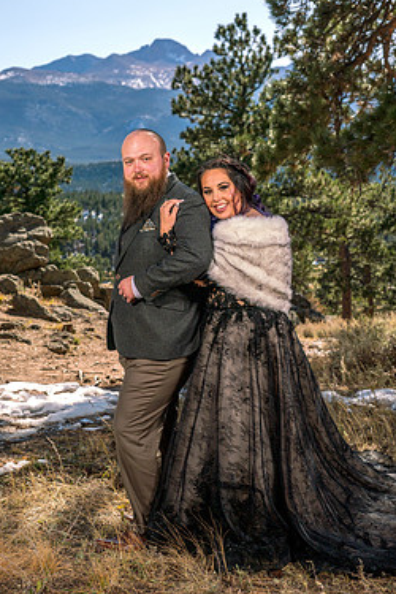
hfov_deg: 28.0
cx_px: 234
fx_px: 792
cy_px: 323
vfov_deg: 41.1
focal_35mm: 48
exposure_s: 1/2500
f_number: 4.5
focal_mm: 40
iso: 200
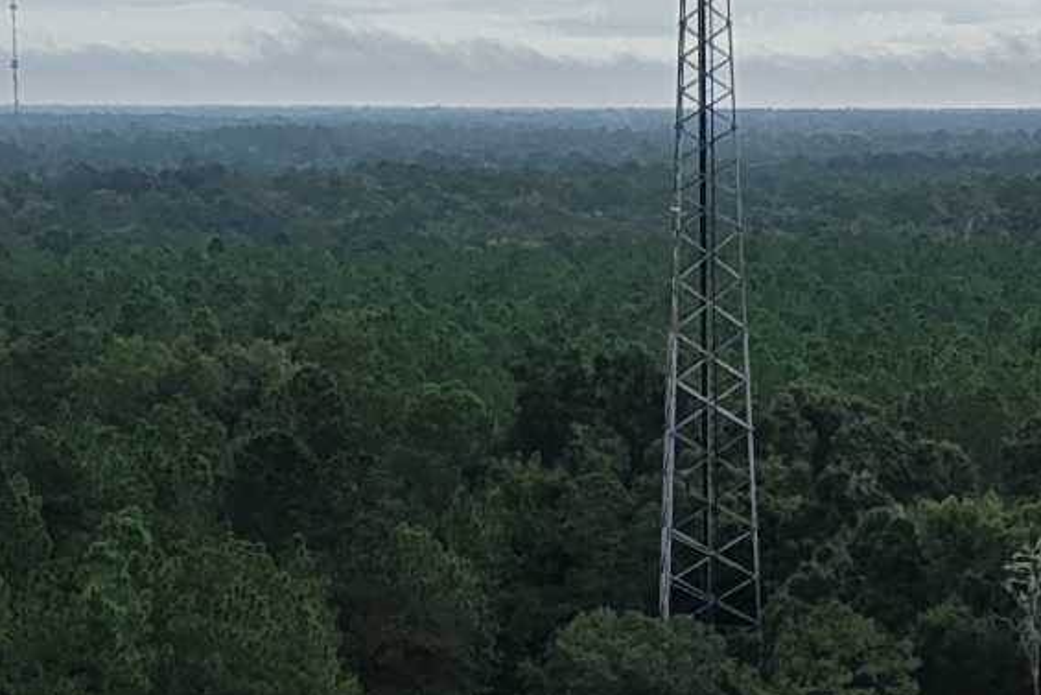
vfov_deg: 7.4
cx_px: 691
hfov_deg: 11.3
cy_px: 1161
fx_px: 5235
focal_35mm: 181
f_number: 1.8
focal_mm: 8.67
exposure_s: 1/725
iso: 160
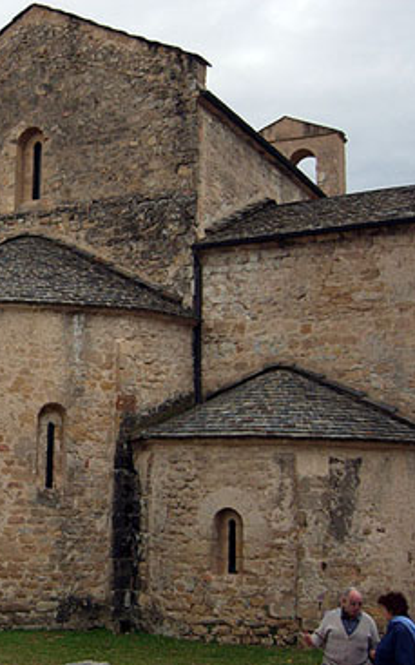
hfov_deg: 24.0
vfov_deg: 38.9
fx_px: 942
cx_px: 22
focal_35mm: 52
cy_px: 336
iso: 50
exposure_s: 1/73.9
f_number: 3
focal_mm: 7.5
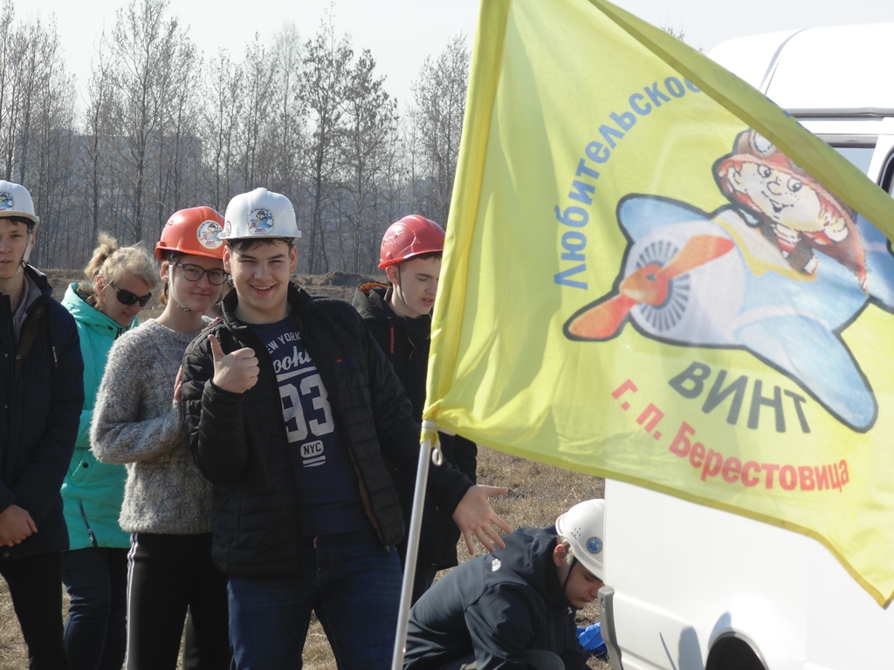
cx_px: 447
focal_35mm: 179
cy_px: 335
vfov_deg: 8.3
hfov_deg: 11.0
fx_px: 4623
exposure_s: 1/400
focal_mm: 32.1
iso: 80
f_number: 5.1
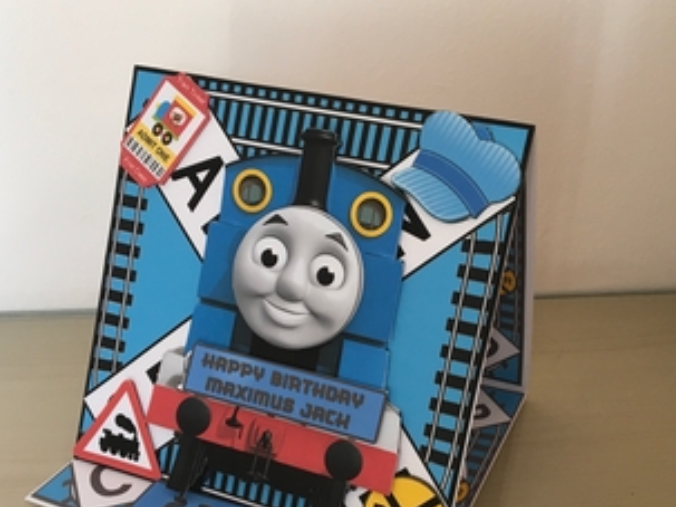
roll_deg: -2.9
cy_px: 341
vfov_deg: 33.3
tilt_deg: -30.3
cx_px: 395
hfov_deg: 43.7
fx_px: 839
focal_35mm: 43
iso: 25
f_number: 2.2
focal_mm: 4.15
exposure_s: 1/33
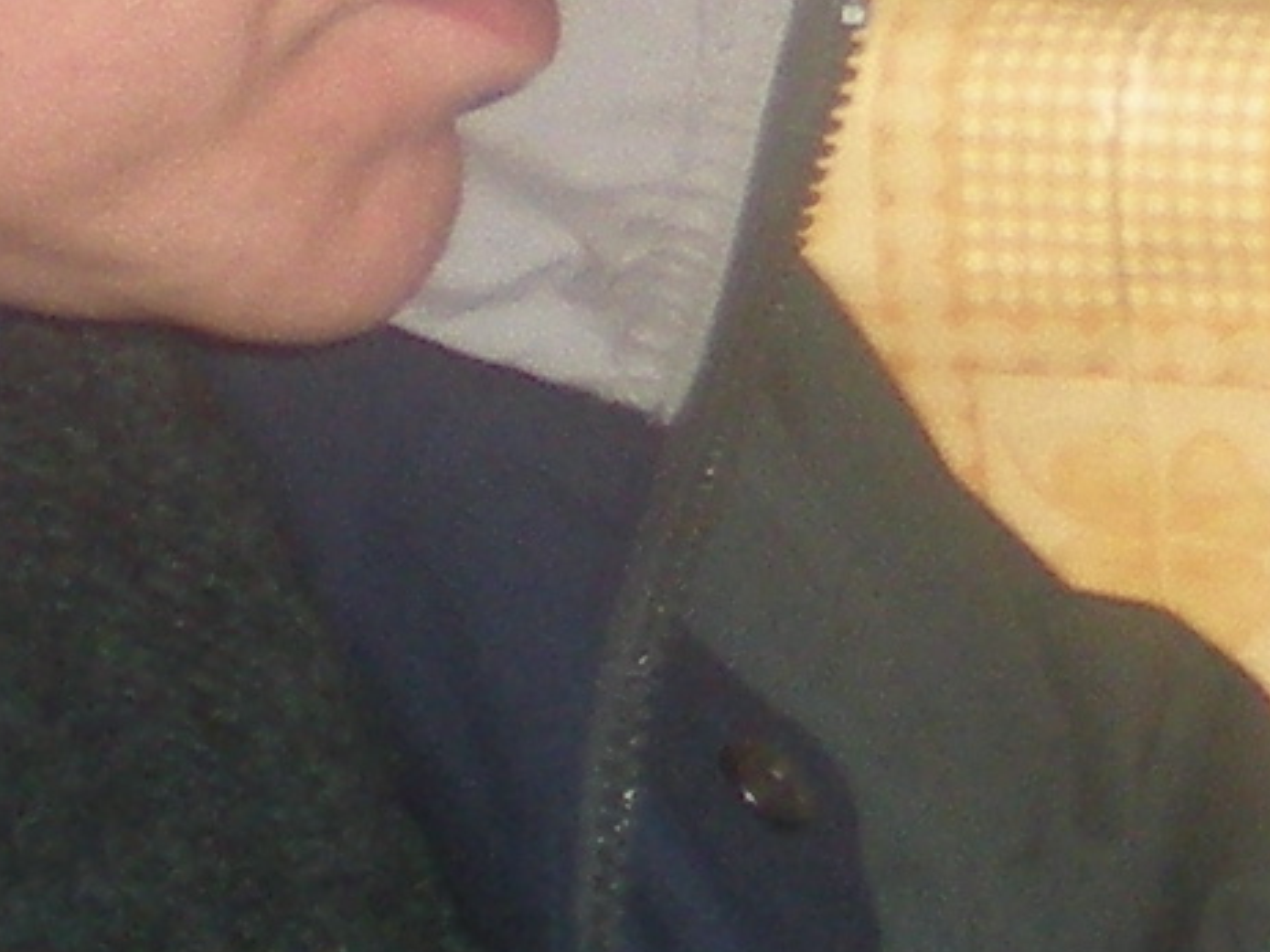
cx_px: 2293
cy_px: -1100
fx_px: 9830
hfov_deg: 7.2
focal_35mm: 268
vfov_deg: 5.4
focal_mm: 6.3
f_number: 3.1
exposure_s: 1/30
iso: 116
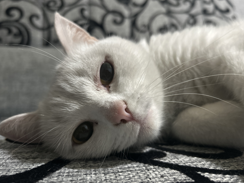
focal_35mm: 27
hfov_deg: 65.3
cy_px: 93
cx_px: 124
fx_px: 190
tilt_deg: +1.9
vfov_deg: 51.3
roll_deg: +0.5
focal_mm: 5.7
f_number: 1.5
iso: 500
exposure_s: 1/33
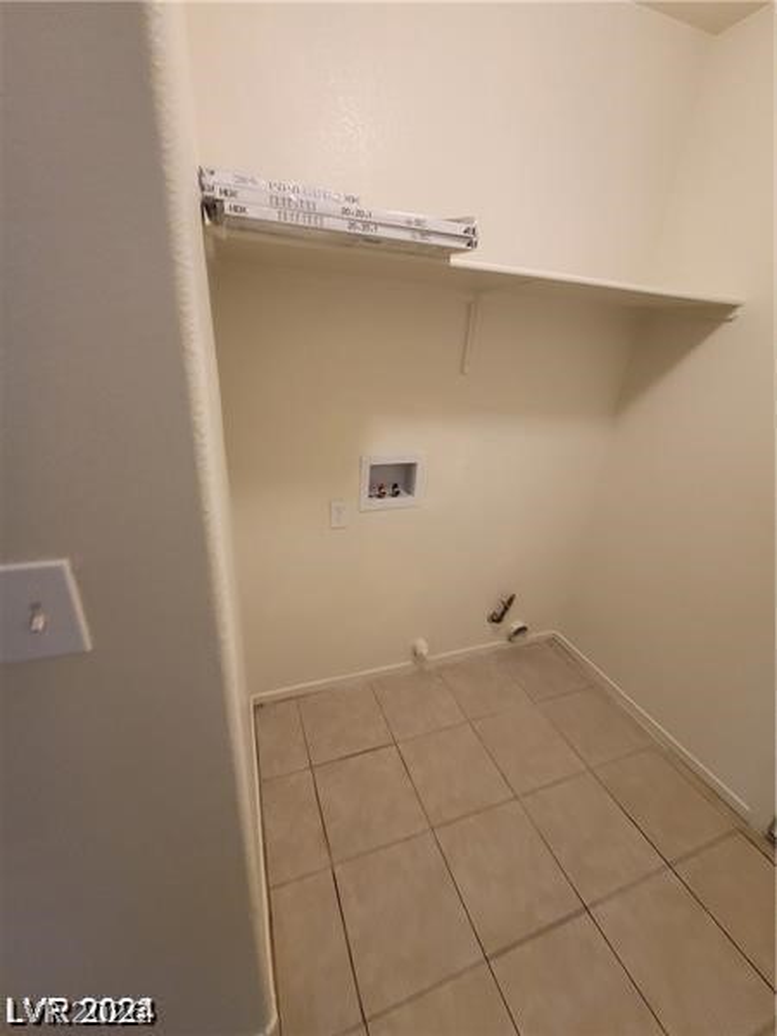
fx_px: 389
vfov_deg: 106.2
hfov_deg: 89.9
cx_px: 388
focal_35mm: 13
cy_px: 518
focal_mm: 2.2
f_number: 2.2
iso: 320
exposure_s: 1/30
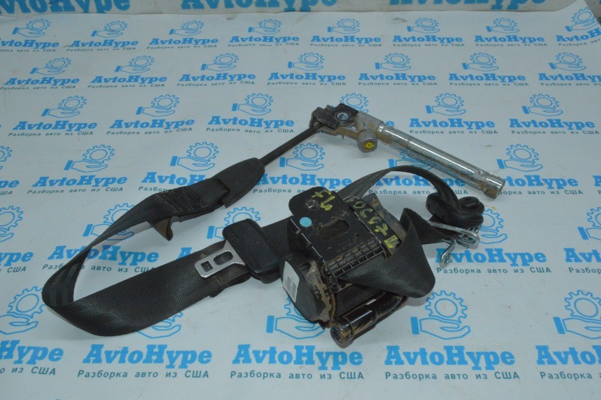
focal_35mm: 33
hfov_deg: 57.3
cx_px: 300
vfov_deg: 39.9
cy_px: 200
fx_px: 550
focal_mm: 22
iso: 4500
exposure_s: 1/80
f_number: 25
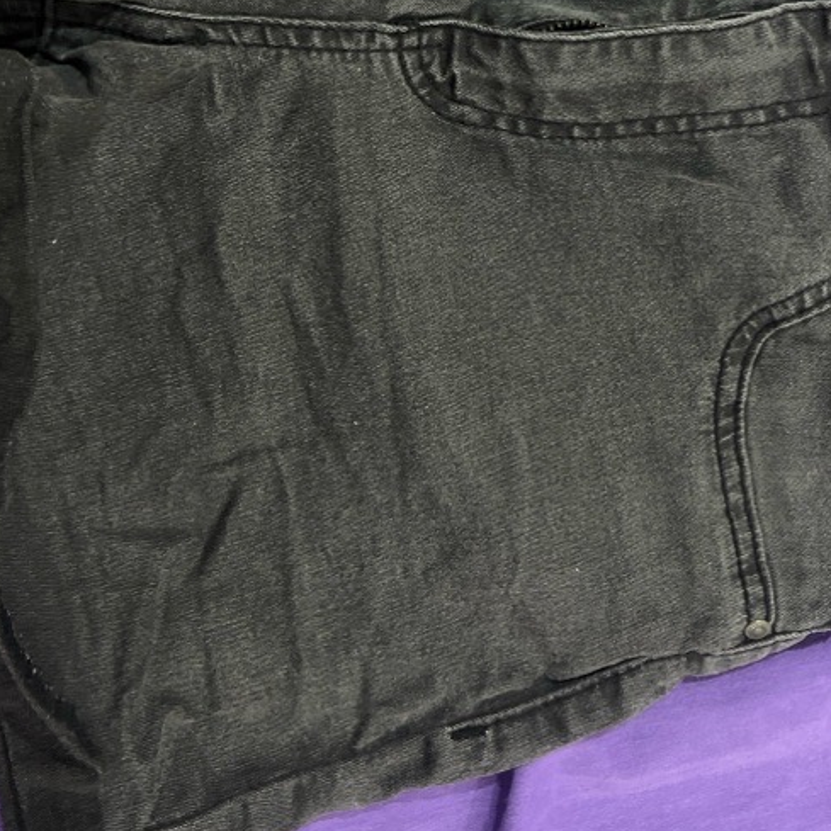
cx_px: 438
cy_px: 165
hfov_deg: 36.0
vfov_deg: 34.9
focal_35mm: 47
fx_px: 1277
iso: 640
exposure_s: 1/30
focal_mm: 5.7
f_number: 1.5
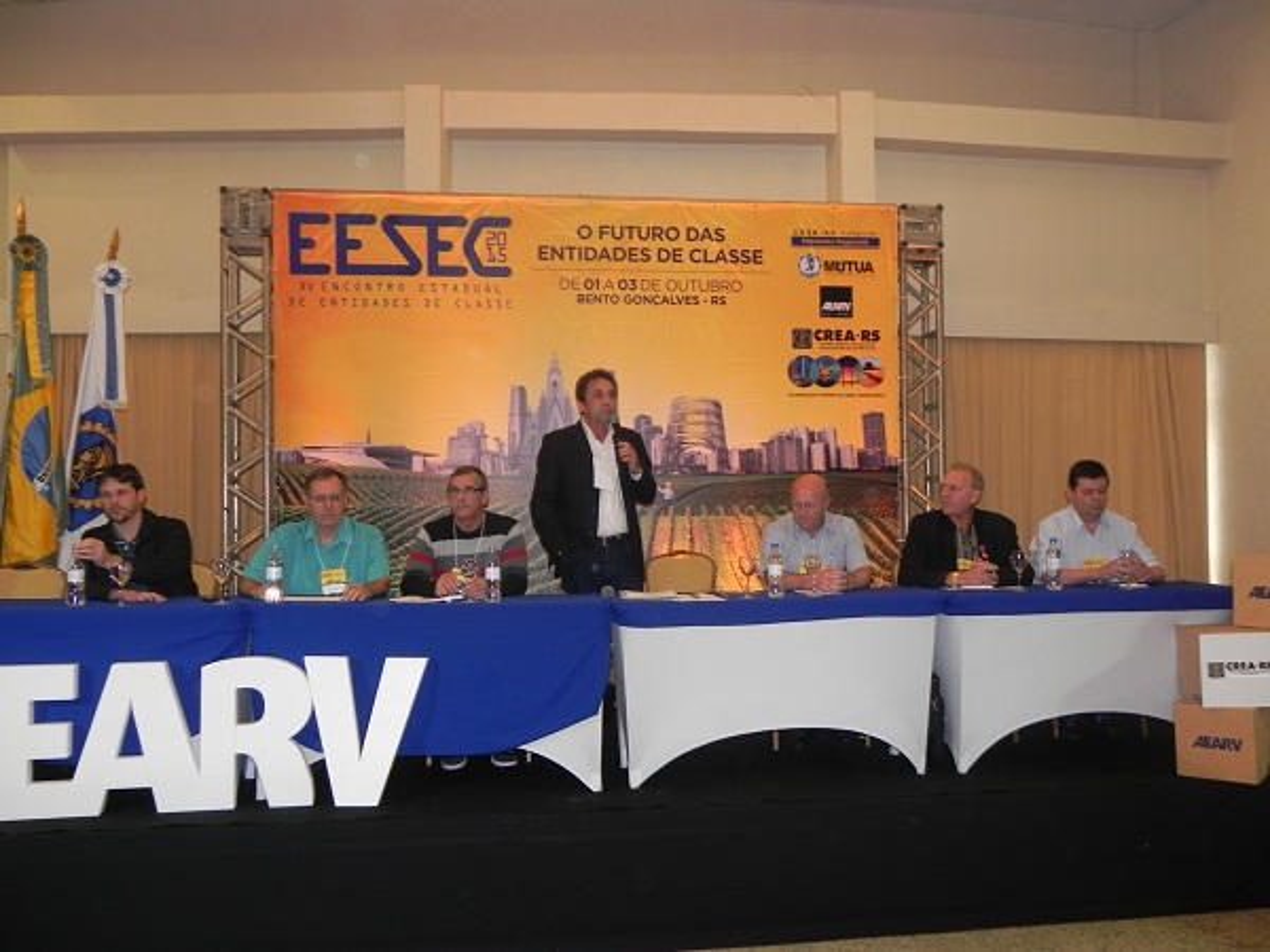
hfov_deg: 61.7
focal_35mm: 29
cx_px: 635
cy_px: 476
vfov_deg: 48.2
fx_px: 1064
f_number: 2.8
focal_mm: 5.2
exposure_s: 1/30
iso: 200
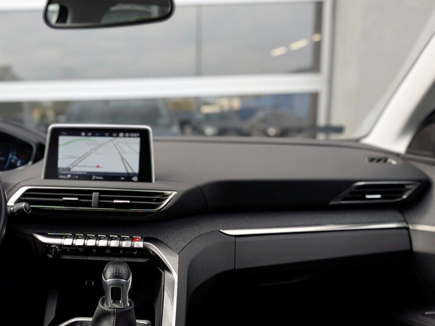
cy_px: 220
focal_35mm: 37
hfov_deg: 48.2
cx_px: 109
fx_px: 465
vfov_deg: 38.2
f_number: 1.7
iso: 30
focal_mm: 4.53
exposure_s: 1/265
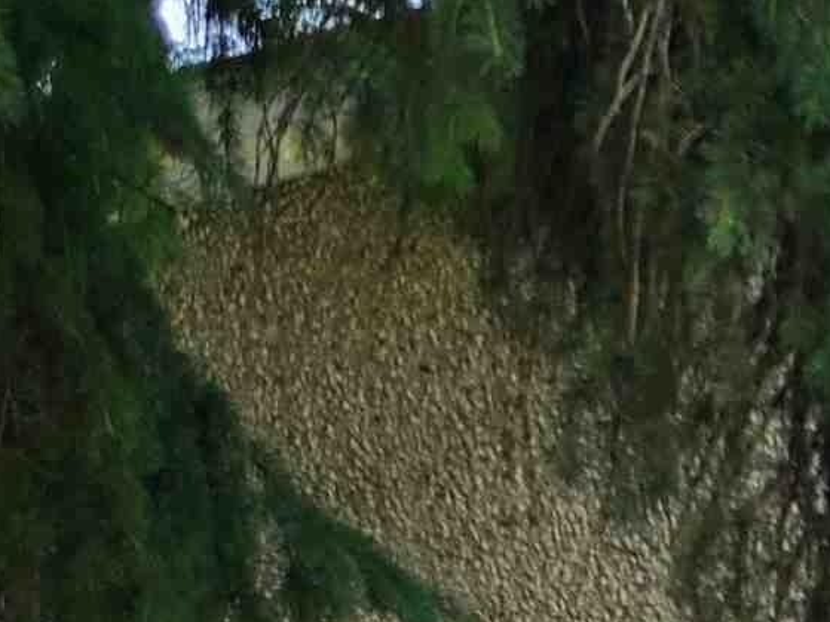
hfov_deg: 11.6
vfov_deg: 9.2
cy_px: 1541
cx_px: 1917
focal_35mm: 143
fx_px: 3428
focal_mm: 5.4
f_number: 1.8
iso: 40
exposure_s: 1/366
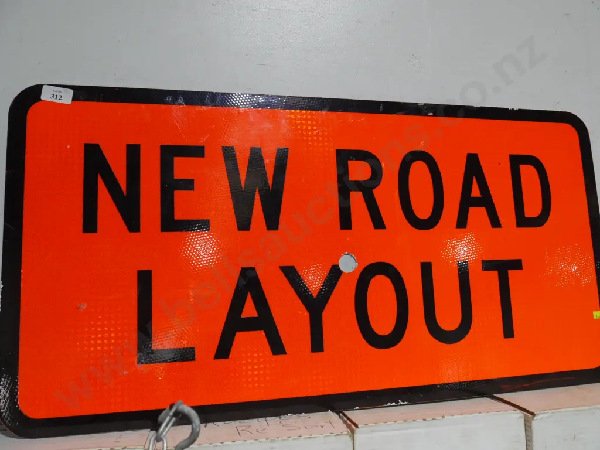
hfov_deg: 63.4
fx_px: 485
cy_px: 225
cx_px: 300
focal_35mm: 28
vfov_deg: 49.7
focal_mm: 14
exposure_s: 1/60
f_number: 7.1
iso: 1600
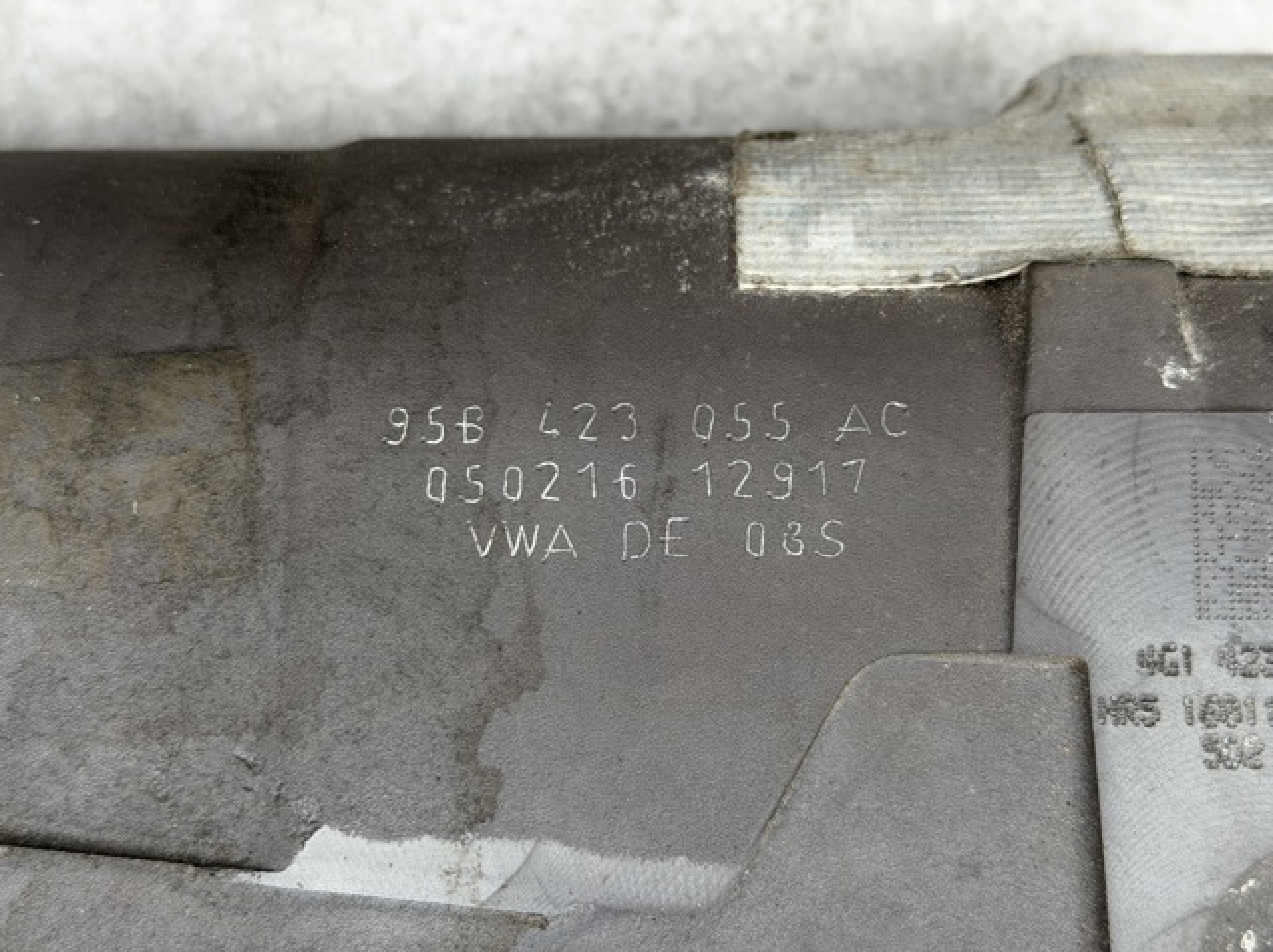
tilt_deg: -85.2
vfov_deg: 30.2
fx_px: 1764
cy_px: 476
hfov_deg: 39.7
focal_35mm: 48
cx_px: 636
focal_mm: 6.76
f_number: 1.78
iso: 50
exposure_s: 1/144
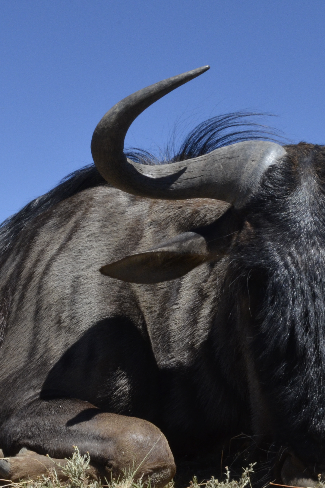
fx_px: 1002
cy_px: 214
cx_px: 115
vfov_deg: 27.3
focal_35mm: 74
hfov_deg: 18.4
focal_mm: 26
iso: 800
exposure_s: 1/250
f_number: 22
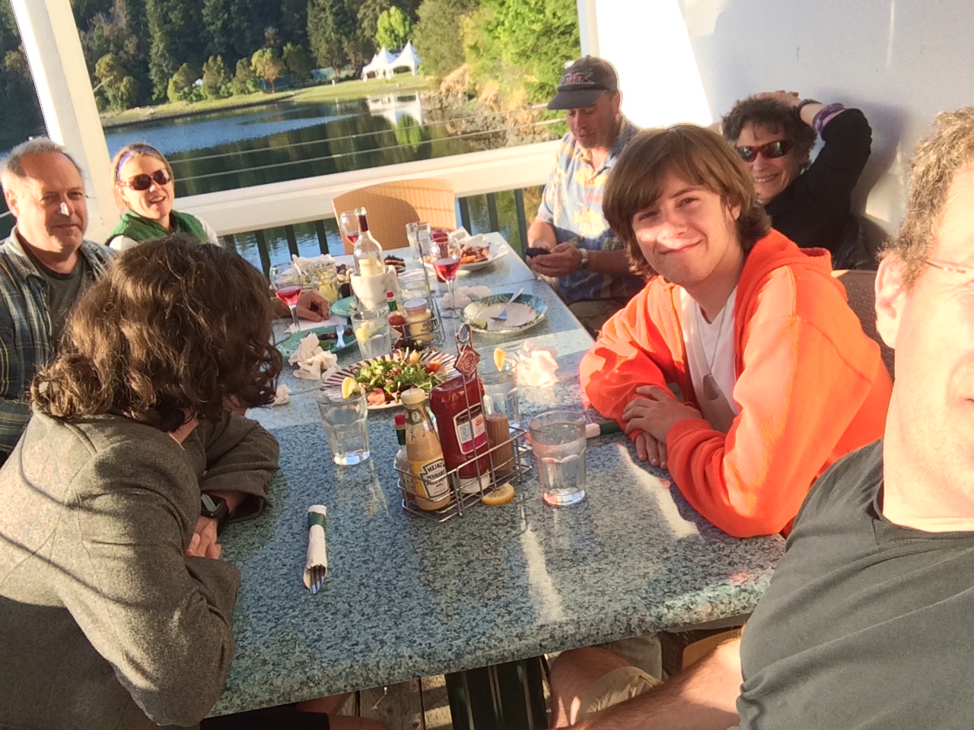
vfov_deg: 42.9
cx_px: 487
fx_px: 929
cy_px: 365
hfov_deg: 55.4
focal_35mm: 33
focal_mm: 2.15
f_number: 2.4
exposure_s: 1/218
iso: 50
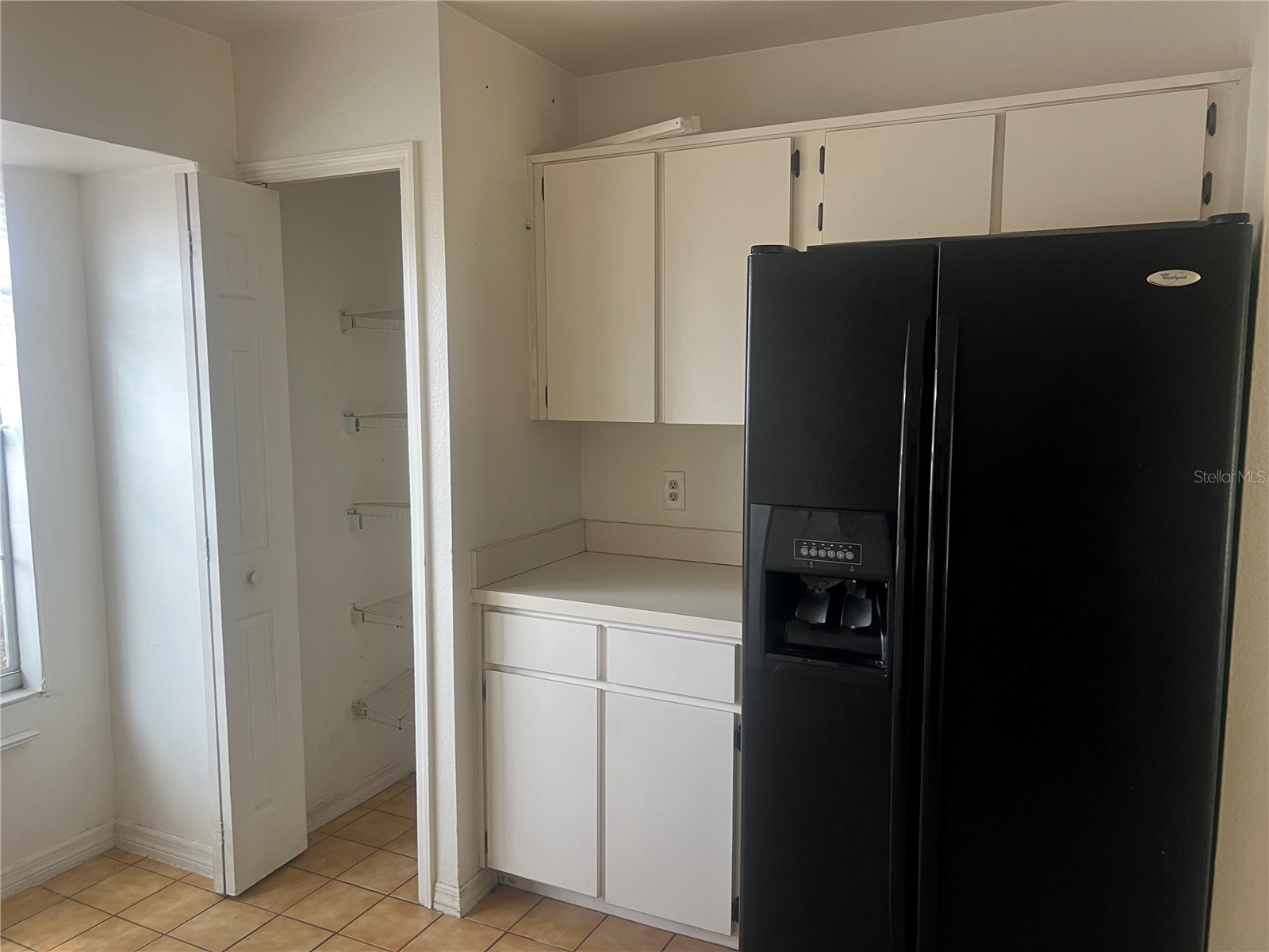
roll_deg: +0.7
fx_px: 953
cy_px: 476
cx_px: 634
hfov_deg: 67.3
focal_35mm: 26
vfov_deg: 53.1
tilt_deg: -6.3
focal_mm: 5.7
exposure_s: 1/68
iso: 125
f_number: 1.5
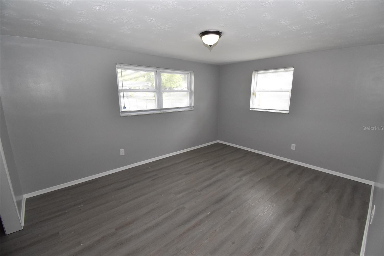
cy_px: 128
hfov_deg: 100.4
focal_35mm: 15
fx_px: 160
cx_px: 192
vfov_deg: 77.4
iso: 1600
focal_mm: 10
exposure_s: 1/200
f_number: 8
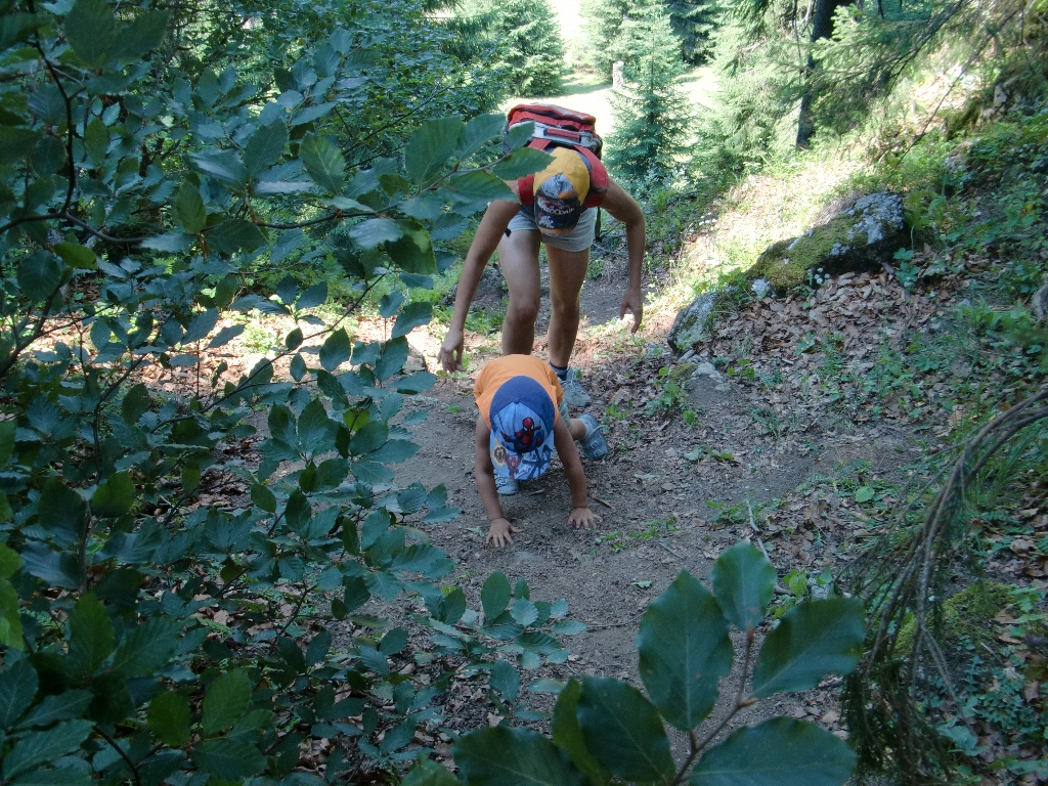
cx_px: 524
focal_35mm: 38
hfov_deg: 49.0
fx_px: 1150
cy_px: 393
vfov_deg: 37.7
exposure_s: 1/60
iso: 64
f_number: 3.9
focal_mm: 6.66
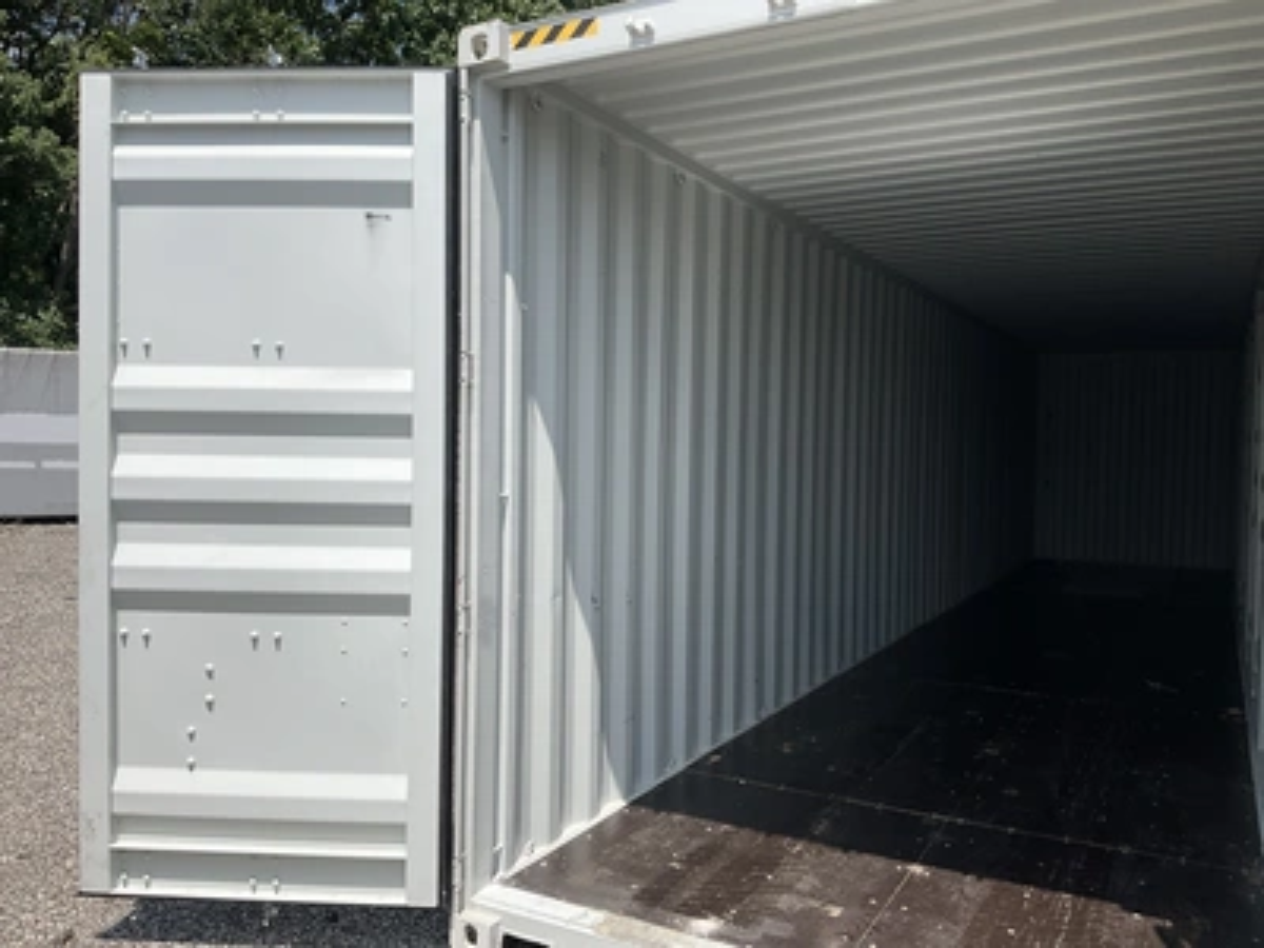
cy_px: 474
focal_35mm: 29
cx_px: 632
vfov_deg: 48.2
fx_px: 1059
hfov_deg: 61.7
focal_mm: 3
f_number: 1.8
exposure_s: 1/2141
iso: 25
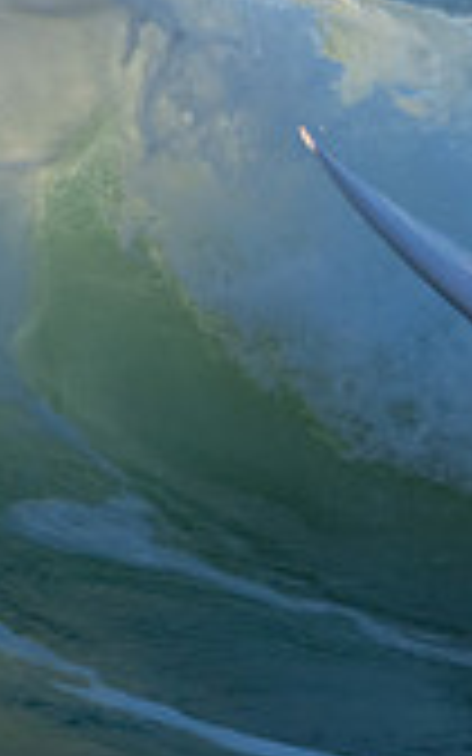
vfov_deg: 1.0
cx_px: 1178
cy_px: 133
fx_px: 41328
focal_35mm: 2008
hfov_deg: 0.7
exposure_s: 1/1250
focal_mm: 380
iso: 640
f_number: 5.6
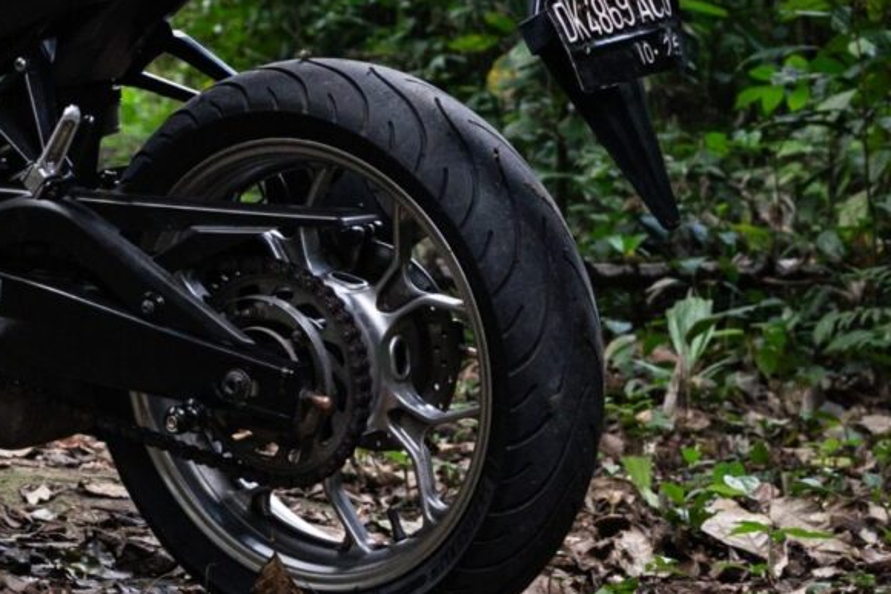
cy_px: 35
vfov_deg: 9.8
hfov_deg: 14.4
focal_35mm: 139
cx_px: -117
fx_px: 3441
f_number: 4
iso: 640
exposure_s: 1/400
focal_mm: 35
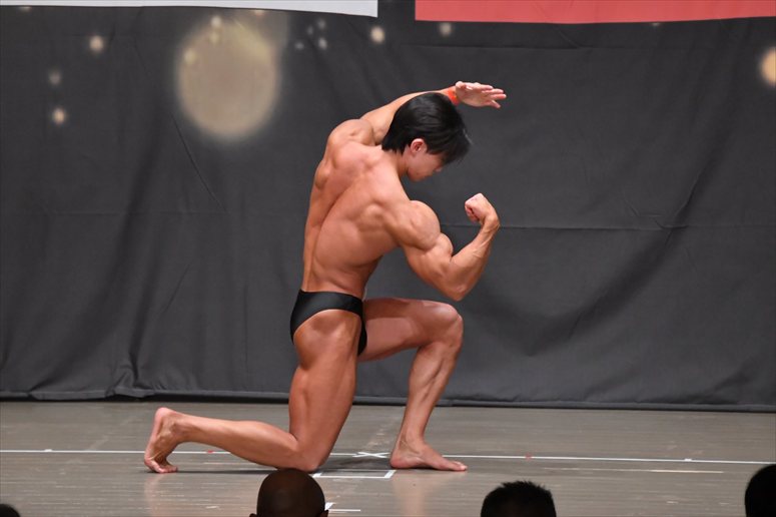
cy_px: 258
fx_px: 6140
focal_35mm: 285
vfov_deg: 4.8
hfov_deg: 7.2
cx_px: 388
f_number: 5.6
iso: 6400
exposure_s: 1/400
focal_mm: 190
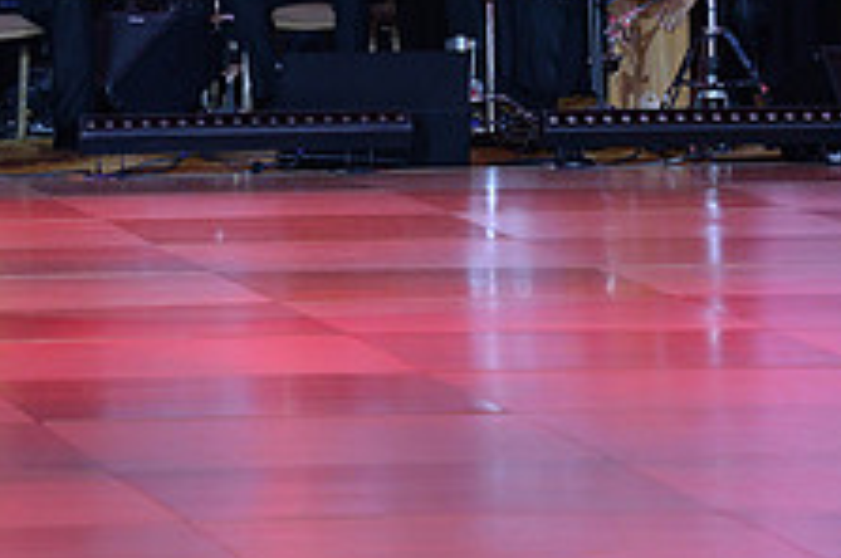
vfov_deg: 3.9
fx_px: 8188
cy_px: -141
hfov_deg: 5.9
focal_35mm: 351
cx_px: 30
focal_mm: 135
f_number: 5.6
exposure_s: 1/250
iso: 1600
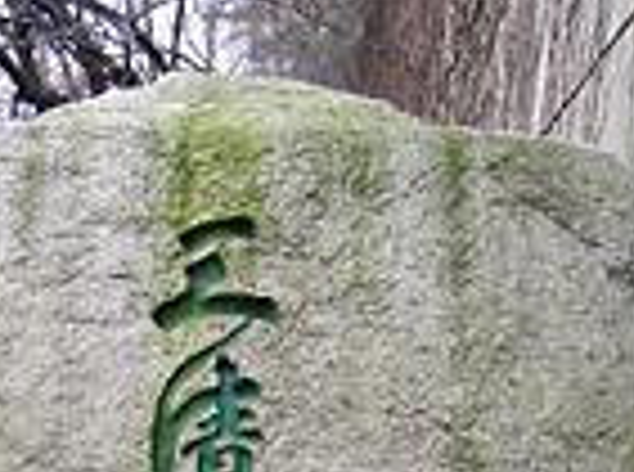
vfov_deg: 12.8
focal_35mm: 111
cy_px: 647
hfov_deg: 17.7
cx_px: 225
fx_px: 2028
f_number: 3.5
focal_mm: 8
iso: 50
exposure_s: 1/50.8
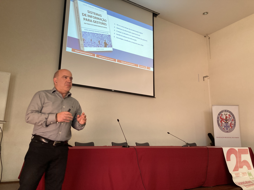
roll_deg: -0.7
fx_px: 205
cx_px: 127
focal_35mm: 28
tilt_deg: +14.8
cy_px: 95
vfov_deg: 49.7
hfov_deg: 63.4
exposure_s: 1/50
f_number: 1.8
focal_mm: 3.99
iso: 80
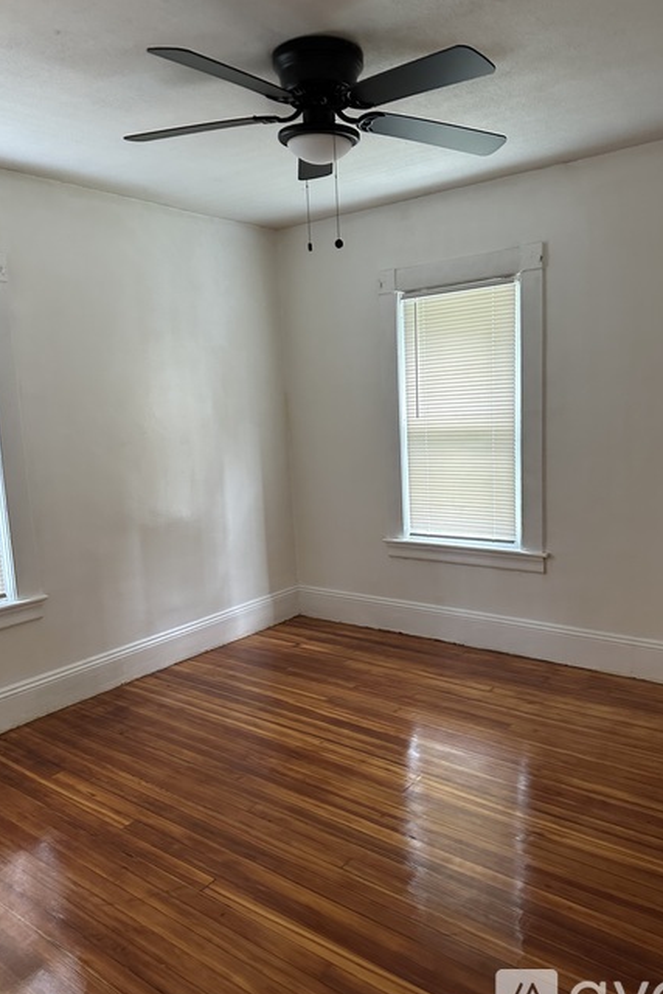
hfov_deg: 49.5
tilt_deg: -7.0
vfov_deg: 69.4
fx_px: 718
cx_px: 359
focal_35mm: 26
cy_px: 513
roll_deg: +2.6
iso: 400
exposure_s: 1/60
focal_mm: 6.86
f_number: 1.78
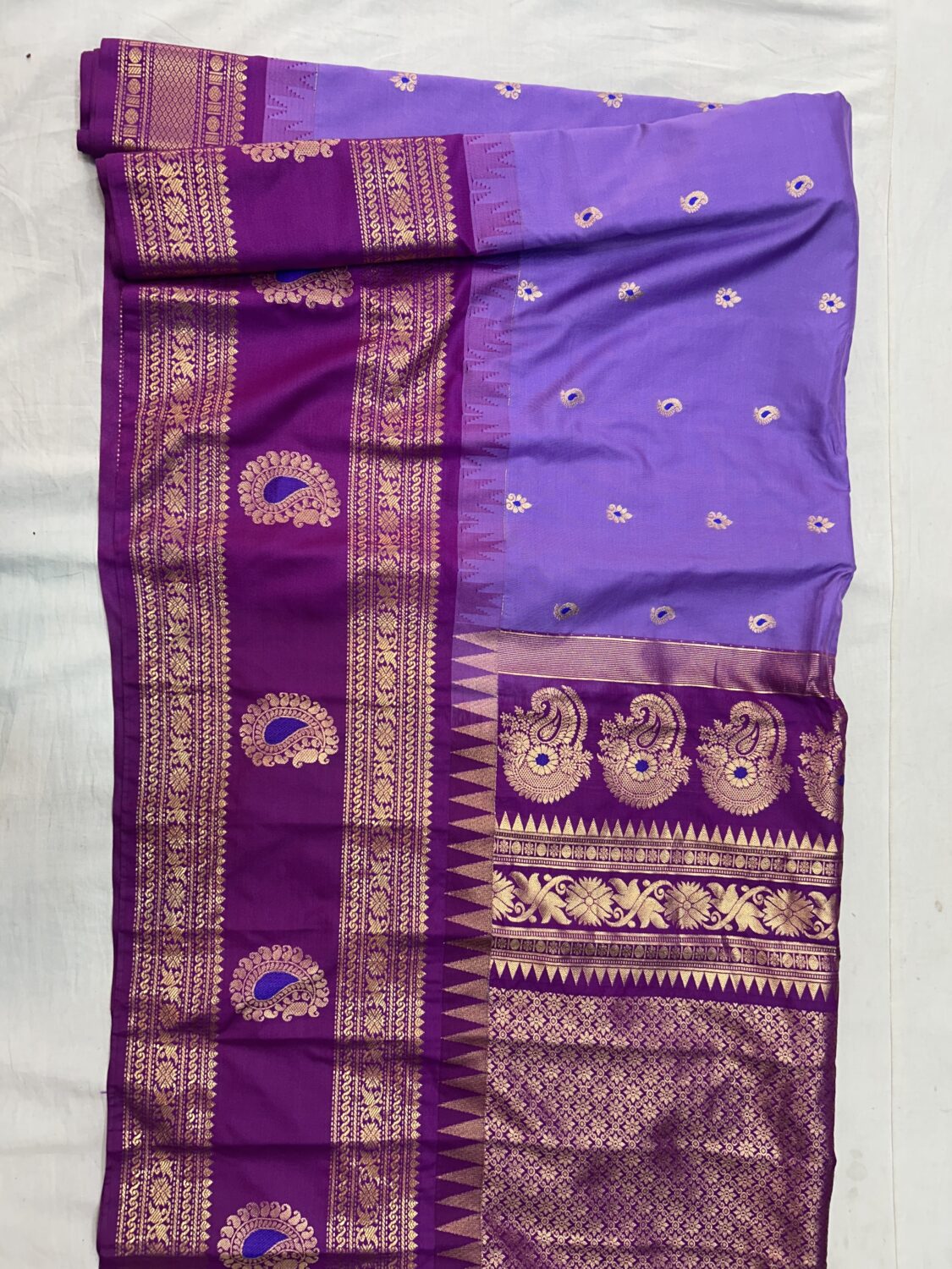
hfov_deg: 53.1
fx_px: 953
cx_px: 476
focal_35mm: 26
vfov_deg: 67.3
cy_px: 634
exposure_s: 1/100
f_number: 1.5
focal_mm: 5.7
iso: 80
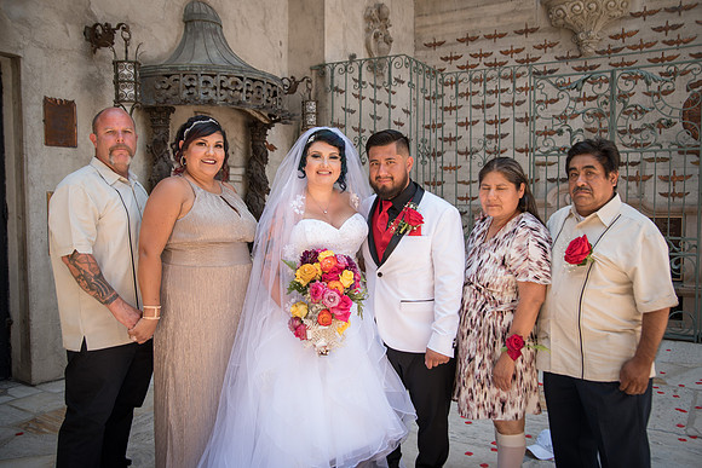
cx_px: 351
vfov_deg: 42.3
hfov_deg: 60.3
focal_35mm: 31
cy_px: 234
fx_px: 605
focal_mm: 31
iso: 100
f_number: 4.5
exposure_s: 1/100
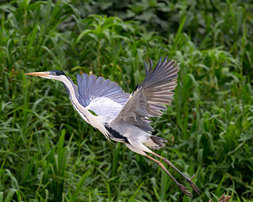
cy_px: 152
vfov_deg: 1.9
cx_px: 134
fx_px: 6168
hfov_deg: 2.3
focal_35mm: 824
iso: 360
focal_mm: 400
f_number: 3.5
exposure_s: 1/2000
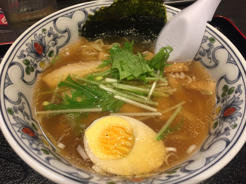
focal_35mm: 29
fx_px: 206
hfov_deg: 61.7
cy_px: 92
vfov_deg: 48.2
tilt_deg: -52.7
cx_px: 123
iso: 100
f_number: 2.2
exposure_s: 1/30
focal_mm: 4.15
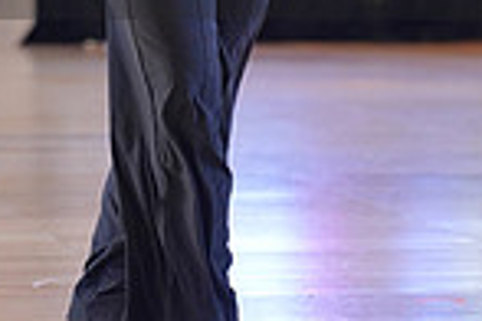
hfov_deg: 8.4
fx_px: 3267
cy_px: -88
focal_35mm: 244
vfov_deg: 5.6
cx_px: 90
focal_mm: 62
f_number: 2
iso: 1000
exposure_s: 1/500
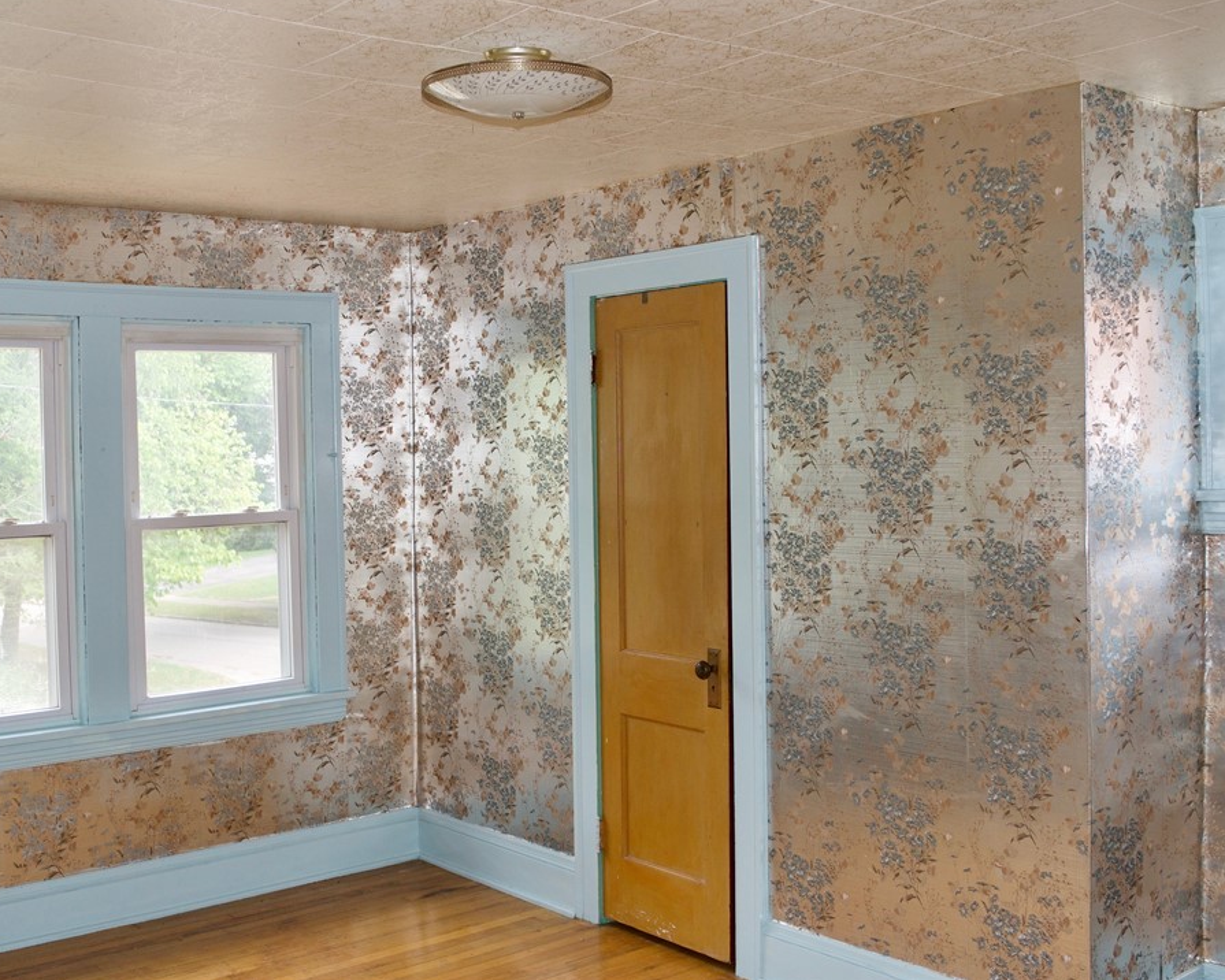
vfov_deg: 36.5
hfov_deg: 44.7
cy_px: 487
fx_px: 1486
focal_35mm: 41
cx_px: 546
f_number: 5.6
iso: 450
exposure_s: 1/125
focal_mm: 24
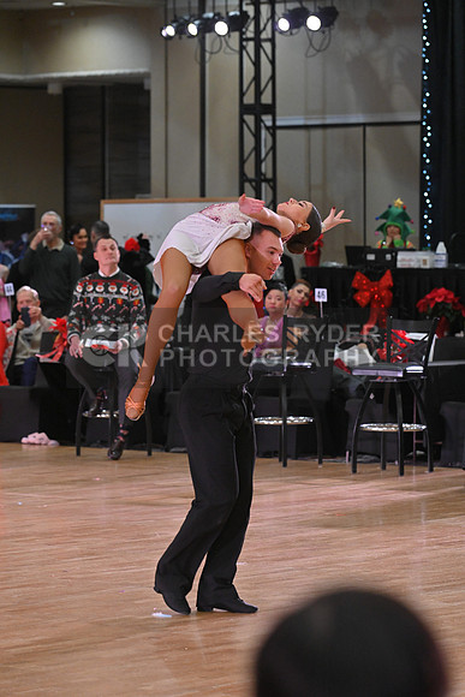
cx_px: 232
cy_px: 348
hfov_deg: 8.9
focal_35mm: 155
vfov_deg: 13.2
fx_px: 3001
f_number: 5.6
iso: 3200
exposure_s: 1/400
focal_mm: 155
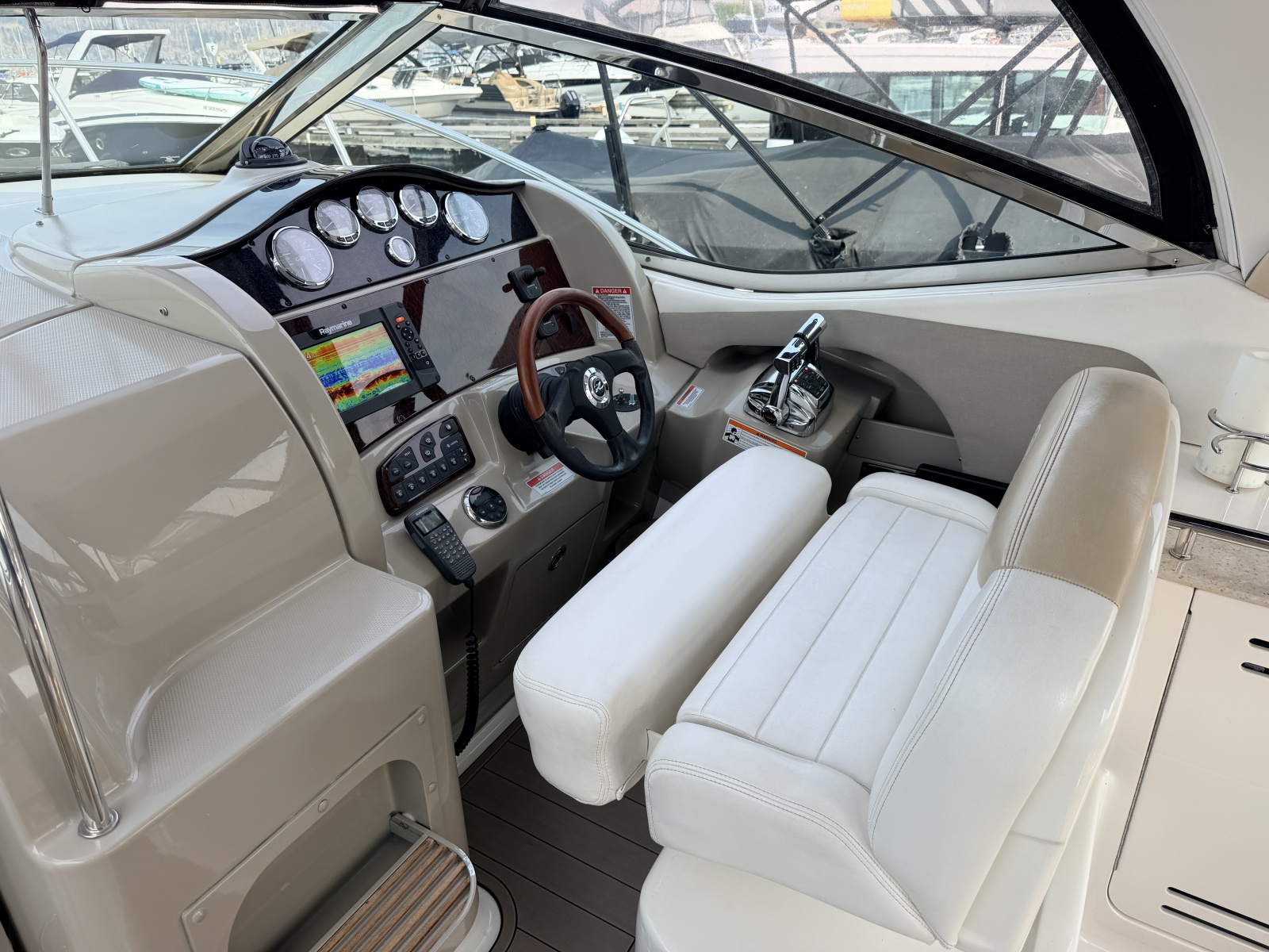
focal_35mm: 24
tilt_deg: -25.4
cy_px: 476
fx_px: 880
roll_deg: +3.0
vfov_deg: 56.8
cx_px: 634
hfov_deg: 71.6
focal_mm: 6.76
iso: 80
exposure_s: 1/1174
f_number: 1.78
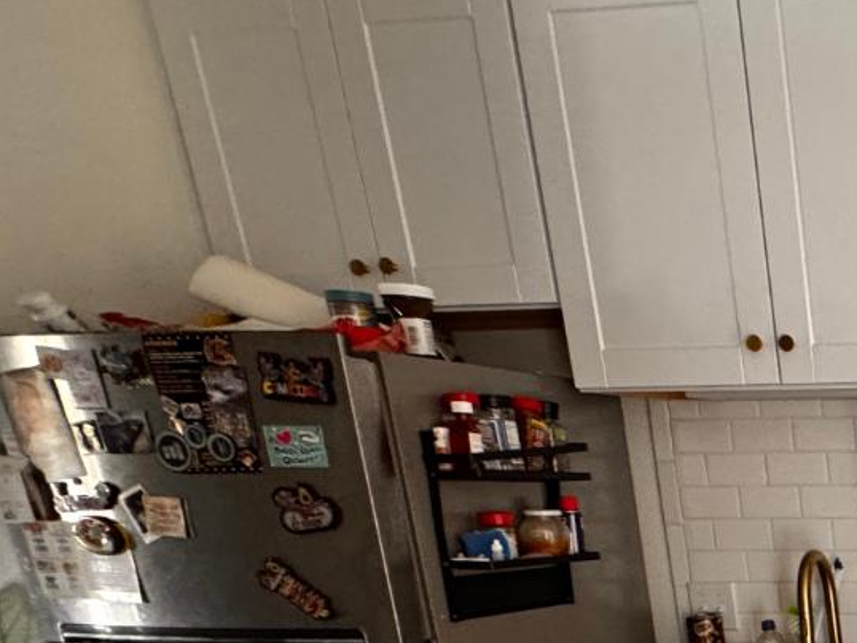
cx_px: 1141
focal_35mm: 39
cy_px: 738
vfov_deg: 31.8
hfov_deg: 33.4
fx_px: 966
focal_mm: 2.22
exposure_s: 1/60
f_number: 2.2
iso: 400
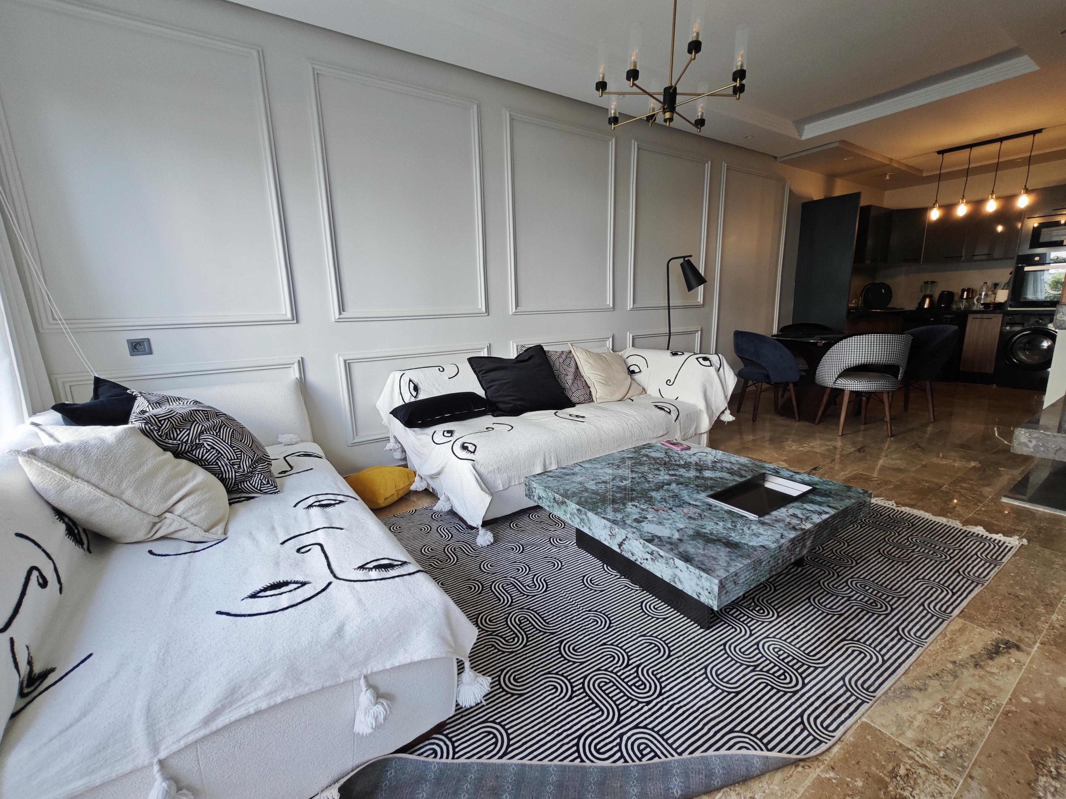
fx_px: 462
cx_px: 533
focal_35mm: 15
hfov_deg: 98.2
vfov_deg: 81.7
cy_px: 400
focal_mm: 1.91
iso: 64
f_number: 2.2
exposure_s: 1/50
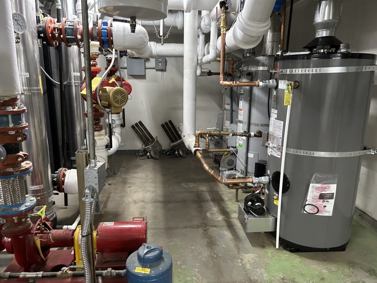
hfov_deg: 67.3
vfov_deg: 53.1
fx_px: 283
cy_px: 142
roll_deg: -0.4
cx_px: 188
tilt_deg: -12.5
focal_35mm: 26
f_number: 1.5
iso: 500
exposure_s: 1/60
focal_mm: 5.7
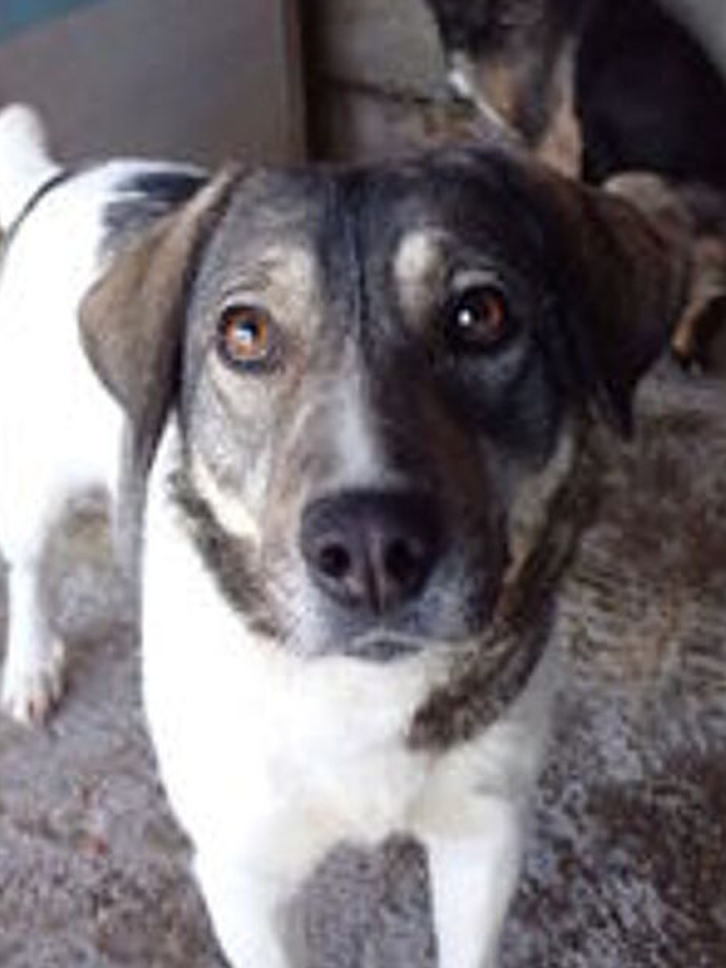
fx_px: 1343
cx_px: 360
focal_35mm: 48
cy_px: 479
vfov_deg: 39.7
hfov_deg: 30.3
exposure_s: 1/500
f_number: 3.1
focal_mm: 8.4
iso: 1250
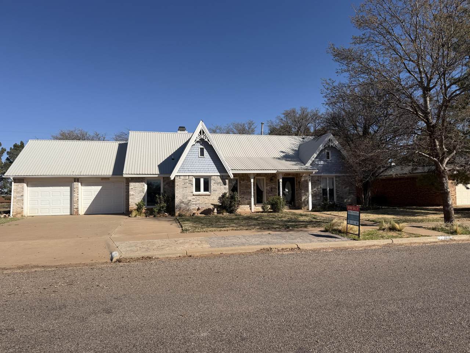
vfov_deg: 56.8
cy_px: 176
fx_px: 326
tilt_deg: +2.4
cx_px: 235
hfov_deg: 71.6
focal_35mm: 24
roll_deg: +1.7
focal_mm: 6.76
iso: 80
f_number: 1.78
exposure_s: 1/6711
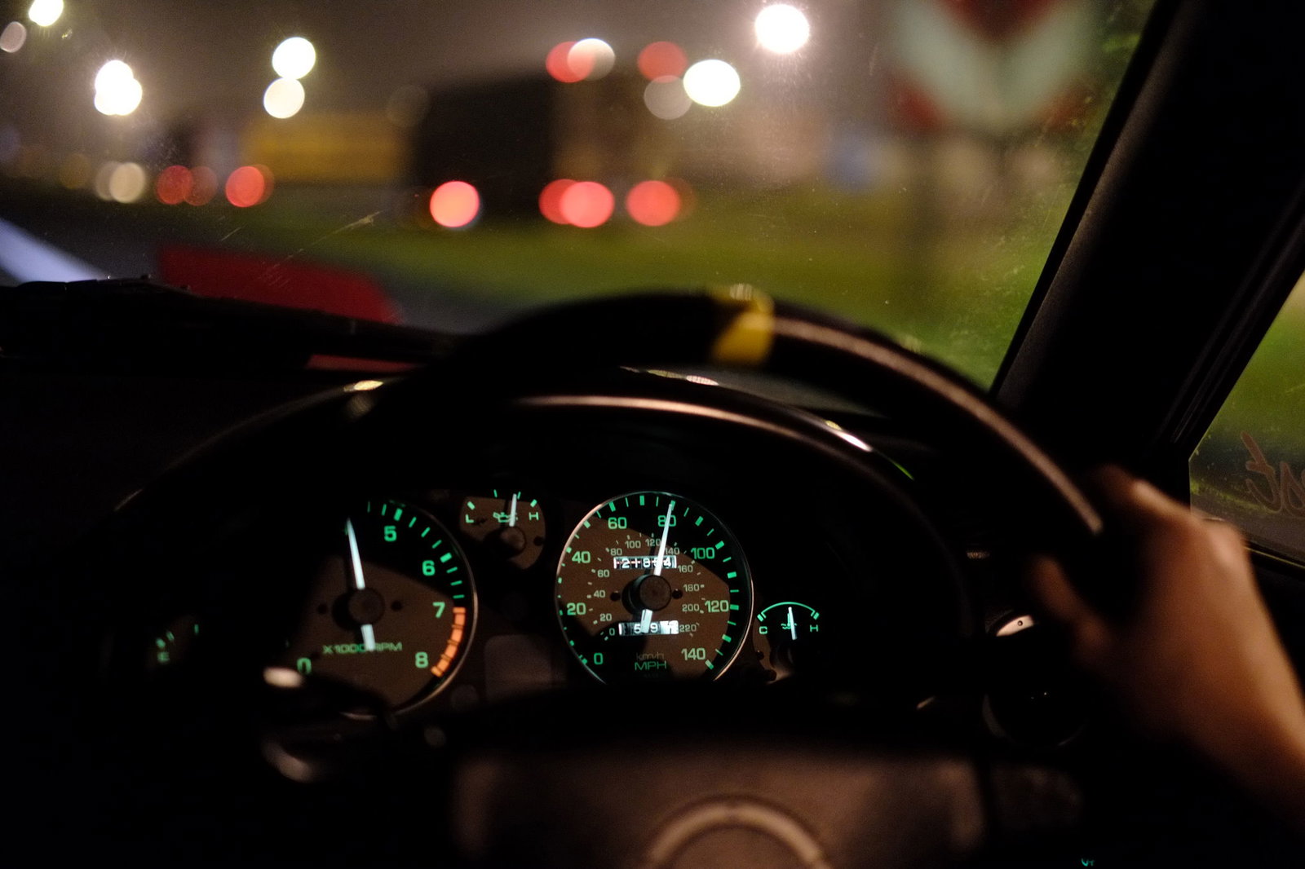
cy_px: 434
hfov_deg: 37.5
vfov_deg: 25.5
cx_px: 652
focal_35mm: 53
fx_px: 1921
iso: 3200
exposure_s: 1/60
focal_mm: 35
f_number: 1.4
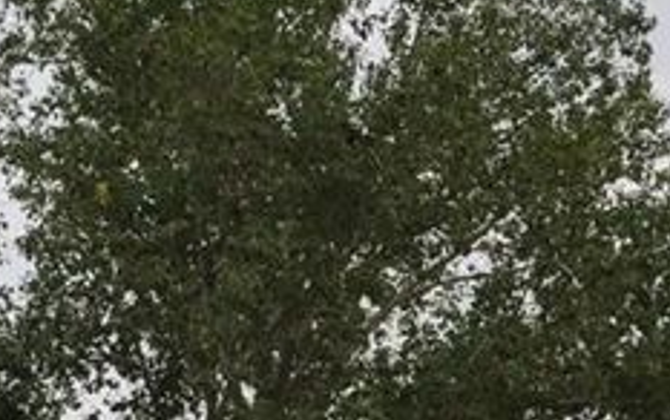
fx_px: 3435
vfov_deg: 6.8
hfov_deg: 10.9
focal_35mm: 188
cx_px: -181
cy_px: 757
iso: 200
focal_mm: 28
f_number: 11
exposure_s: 1/200
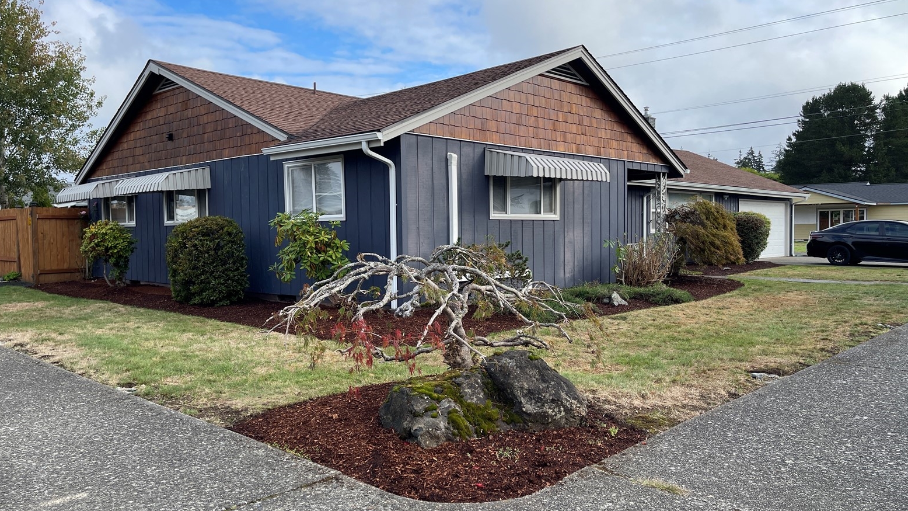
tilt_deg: -2.1
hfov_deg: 67.9
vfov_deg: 41.5
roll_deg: -0.1
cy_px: 253
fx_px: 674
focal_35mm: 28
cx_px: 442
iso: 32
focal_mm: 5.1
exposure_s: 1/1475
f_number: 1.6
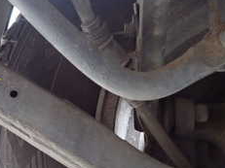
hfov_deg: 28.9
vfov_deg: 22.6
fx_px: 422
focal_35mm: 65
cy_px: 81
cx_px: 30
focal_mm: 4.5
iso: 800
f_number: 2
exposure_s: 1/15
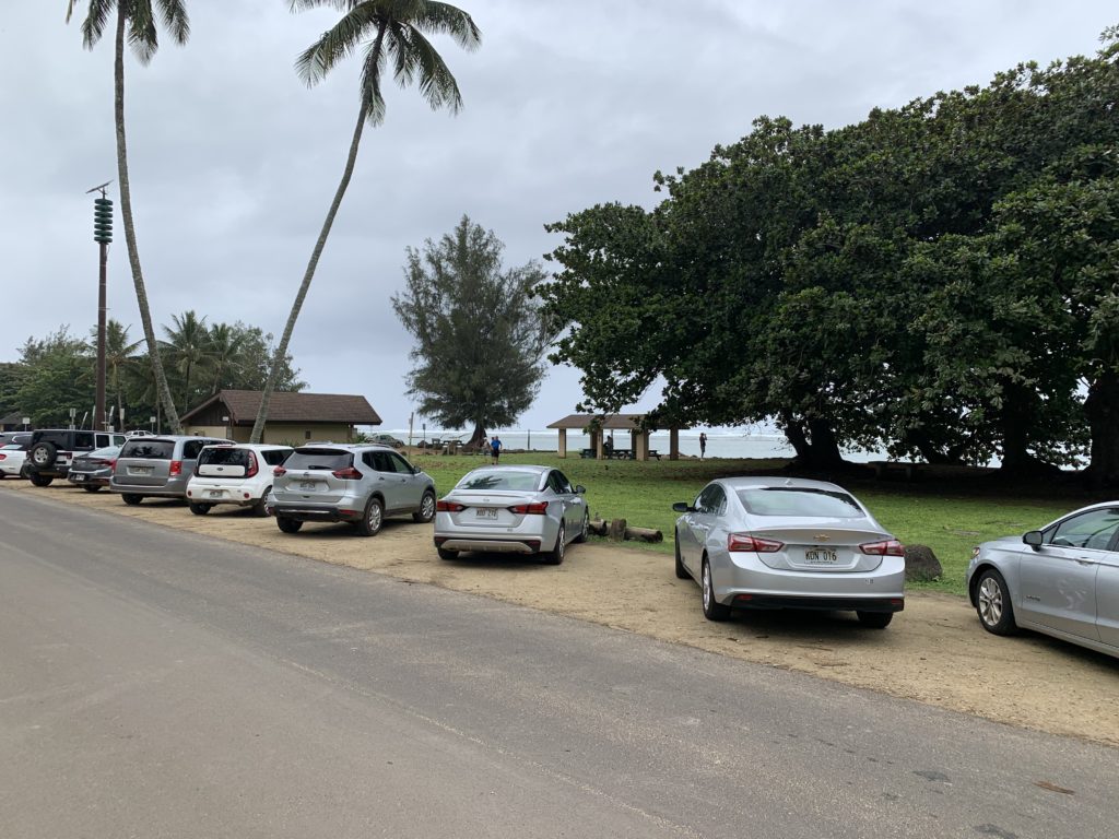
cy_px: 420
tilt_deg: +1.1
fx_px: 840
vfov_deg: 53.1
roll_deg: -0.5
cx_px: 560
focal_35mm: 26
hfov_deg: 67.3
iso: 25
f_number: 1.8
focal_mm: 4.25
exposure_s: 1/1406
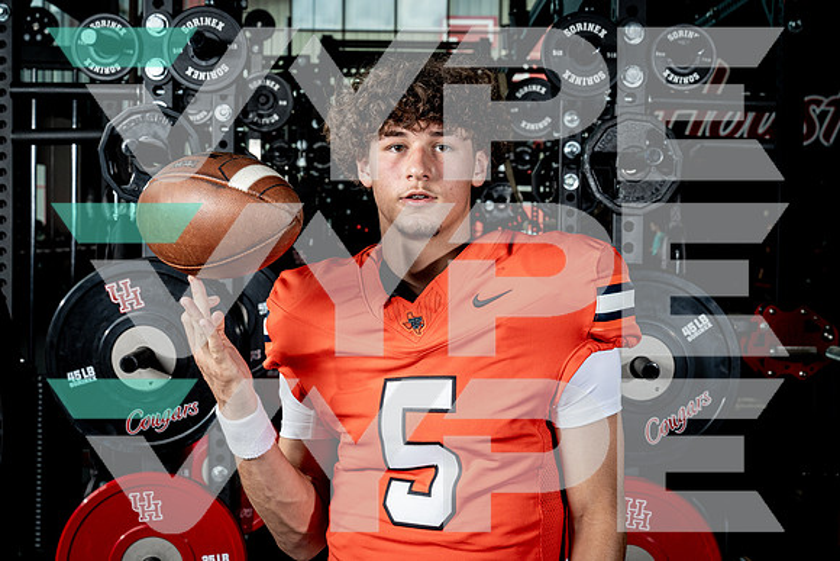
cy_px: 280
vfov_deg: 24.6
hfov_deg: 36.2
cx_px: 420
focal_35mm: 55
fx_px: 1284
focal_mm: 55
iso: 640
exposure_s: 1/250
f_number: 9
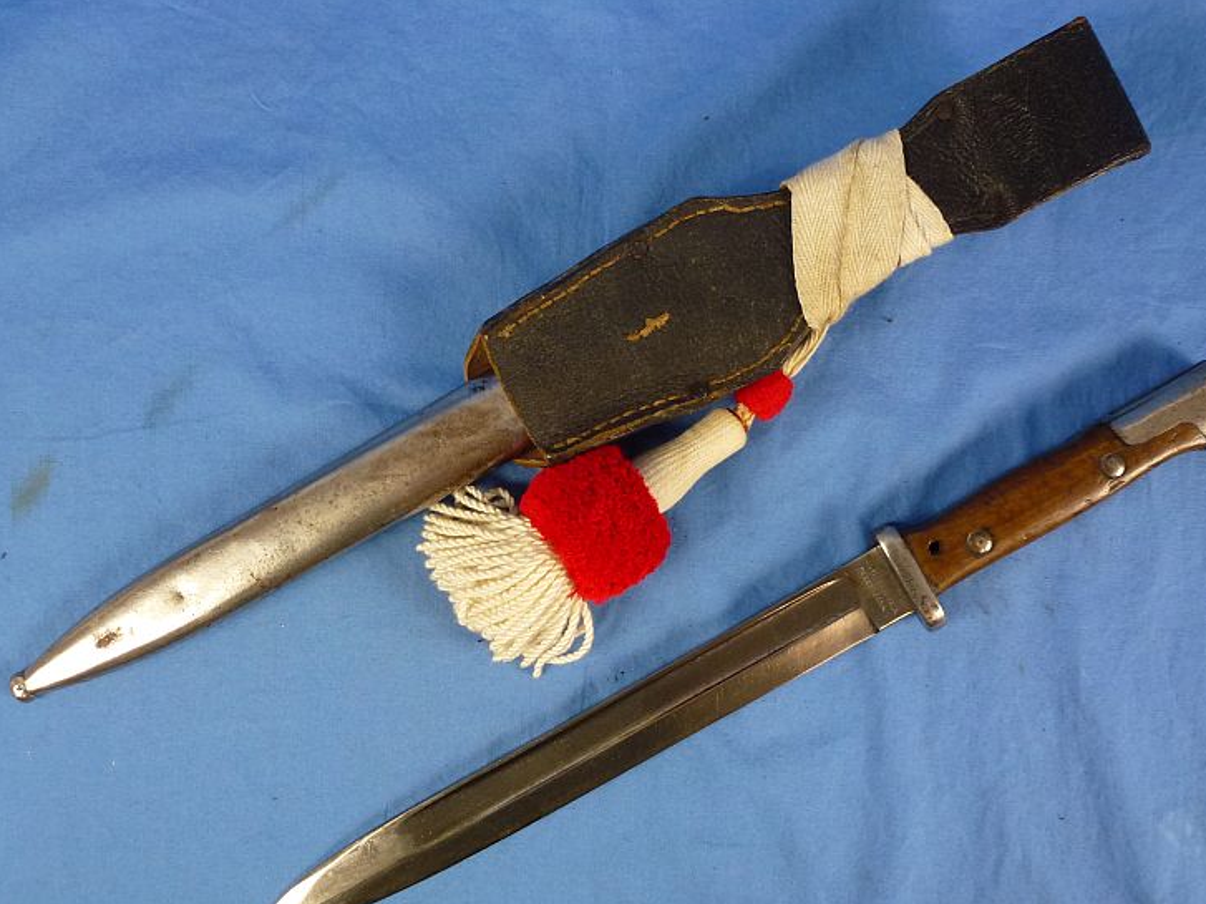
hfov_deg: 55.3
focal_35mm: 33
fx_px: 1150
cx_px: 647
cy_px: 488
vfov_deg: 42.9
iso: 200
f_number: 3.5
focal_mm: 5.4
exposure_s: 1/60
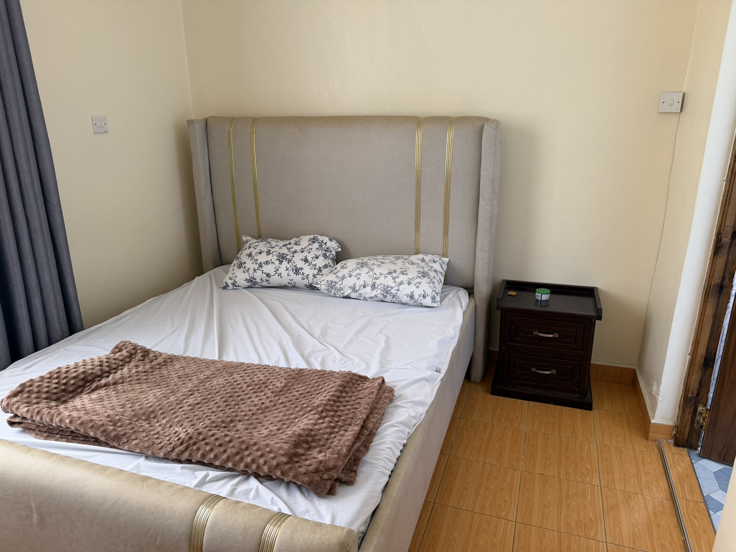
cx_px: 368
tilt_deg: -16.4
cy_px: 276
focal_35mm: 24
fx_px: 510
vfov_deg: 56.8
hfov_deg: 71.6
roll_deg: +0.8
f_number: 1.78
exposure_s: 1/72
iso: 200
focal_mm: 6.76
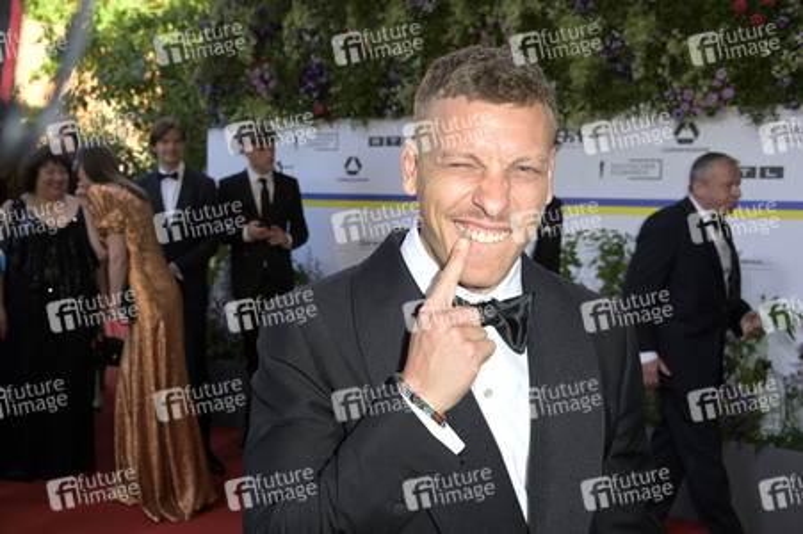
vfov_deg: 35.0
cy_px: 267
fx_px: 847
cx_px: 402
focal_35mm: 38
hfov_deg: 50.7
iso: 640
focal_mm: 38
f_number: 6.3
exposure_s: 1/250
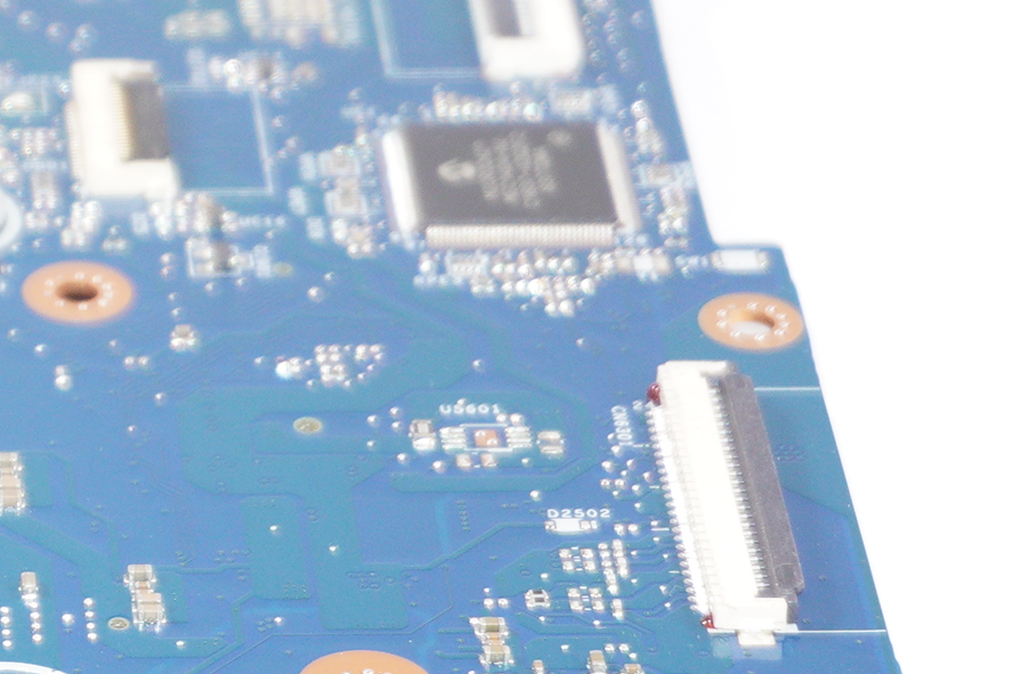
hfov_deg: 8.4
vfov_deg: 5.7
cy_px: 283
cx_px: -622
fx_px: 6713
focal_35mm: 239
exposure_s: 1/160
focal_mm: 47
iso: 500
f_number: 5.6
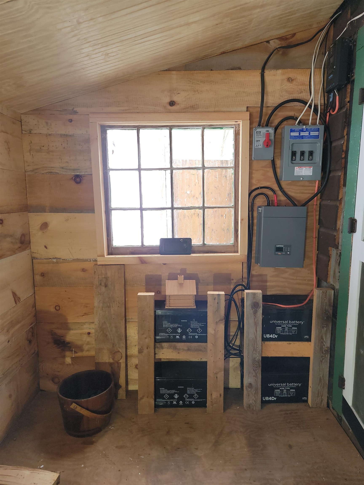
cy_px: 242
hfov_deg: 56.8
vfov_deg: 71.6
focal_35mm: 24
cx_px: 182
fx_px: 336
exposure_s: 1/60
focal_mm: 6.7
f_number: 1.8
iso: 50
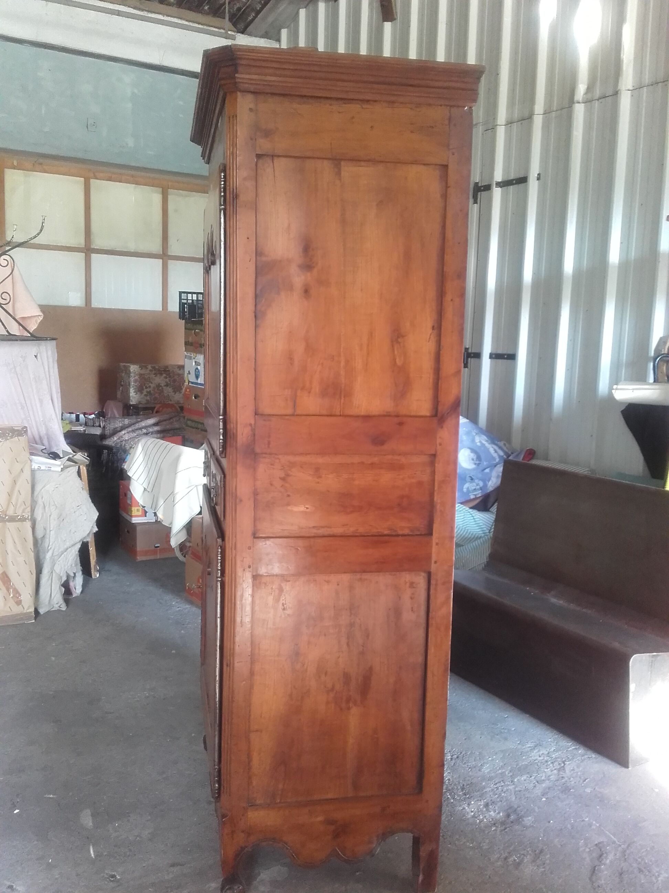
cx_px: 334
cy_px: 446
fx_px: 799
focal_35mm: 31
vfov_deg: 58.4
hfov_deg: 45.4
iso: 120
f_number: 2.2
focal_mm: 3.3
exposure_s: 1/16
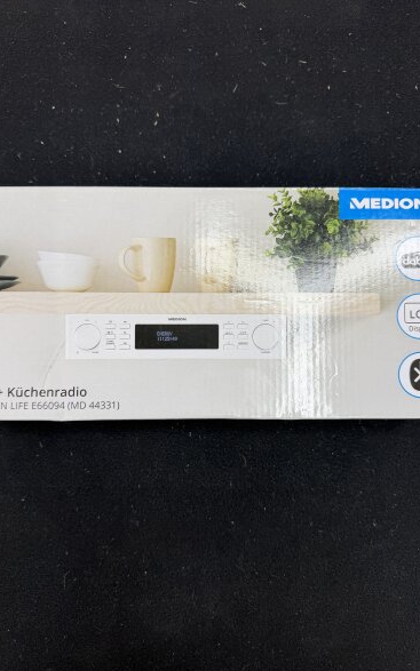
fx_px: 476
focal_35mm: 26
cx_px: 205
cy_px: 334
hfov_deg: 47.6
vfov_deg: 70.4
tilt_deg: -83.5
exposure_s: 1/121
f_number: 1.78
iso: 125
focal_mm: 6.76
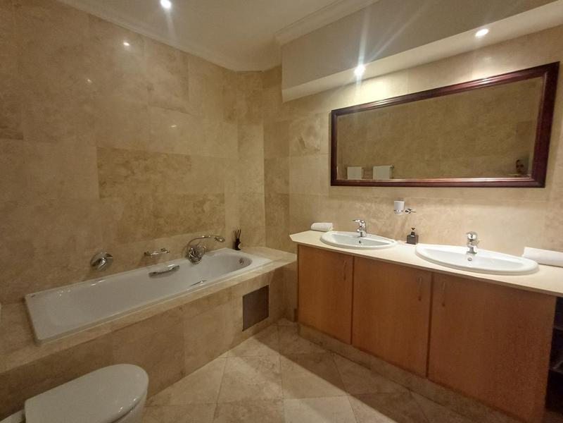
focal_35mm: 16
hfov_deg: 94.5
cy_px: 212
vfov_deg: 78.1
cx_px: 282
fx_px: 260
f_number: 2.2
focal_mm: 1.64
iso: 320
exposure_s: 1/25
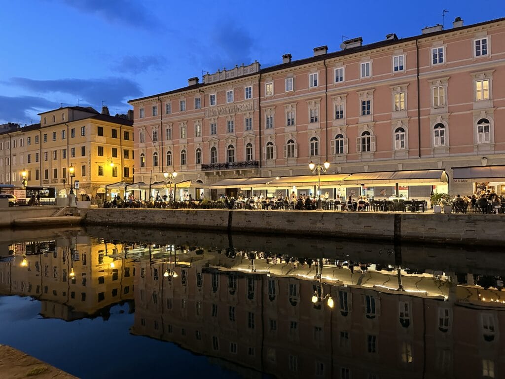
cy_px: 190
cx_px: 252
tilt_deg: -0.1
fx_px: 350
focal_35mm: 24
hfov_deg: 71.6
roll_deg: +0.7
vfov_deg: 56.8
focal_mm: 6.86
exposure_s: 1/33
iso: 800
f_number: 1.78
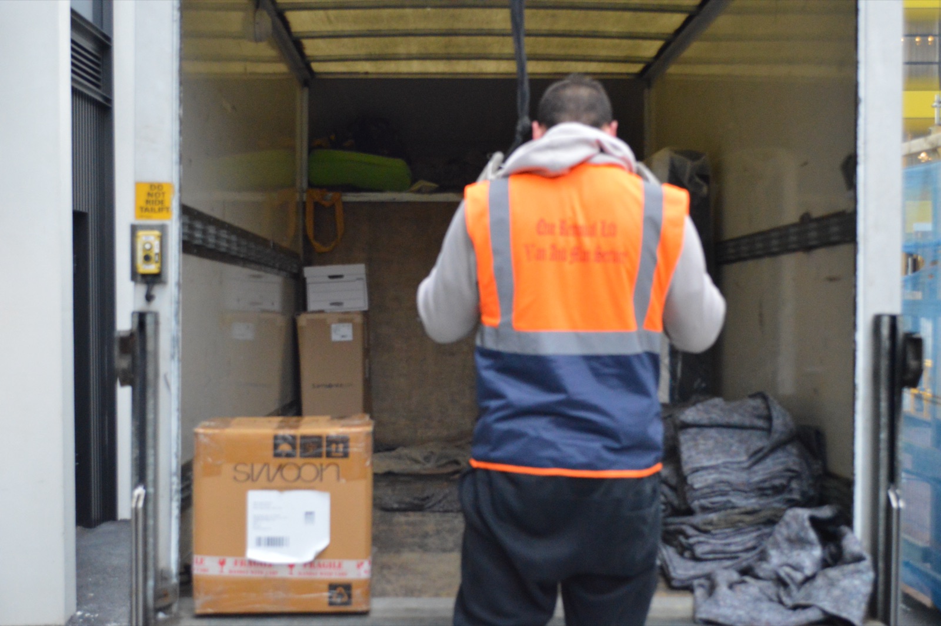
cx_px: 470
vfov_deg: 28.0
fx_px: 1254
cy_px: 313
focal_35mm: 48
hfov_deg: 41.1
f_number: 4.8
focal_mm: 32
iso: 2800
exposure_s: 1/500
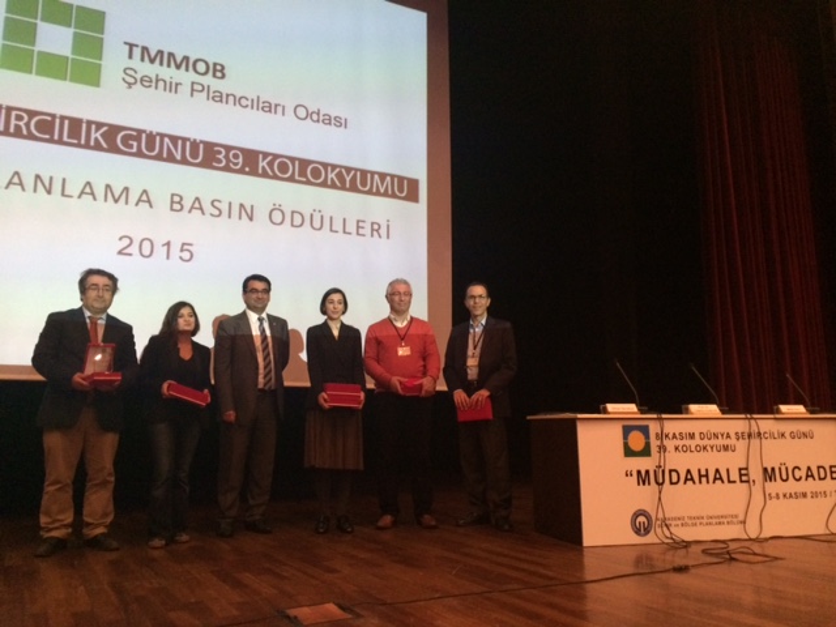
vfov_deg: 48.2
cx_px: 418
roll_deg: +0.7
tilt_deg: +8.1
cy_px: 314
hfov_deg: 61.7
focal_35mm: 29
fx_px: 700
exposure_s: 1/17
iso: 320
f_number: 2.2
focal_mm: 4.15
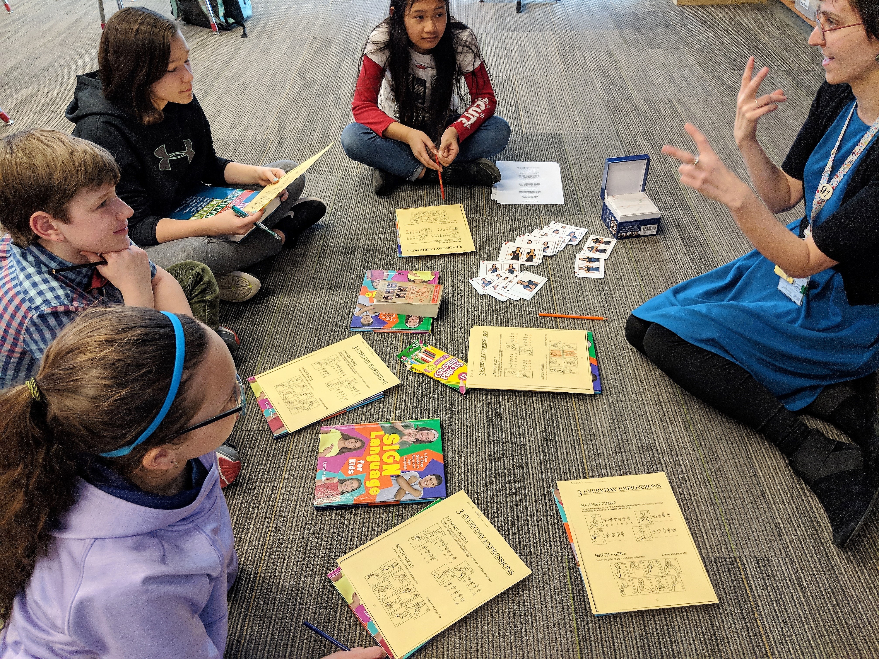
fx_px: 686
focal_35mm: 27
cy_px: 330
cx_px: 440
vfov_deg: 51.4
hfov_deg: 65.3
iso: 203
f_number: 1.8
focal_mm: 4.44
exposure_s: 1/120
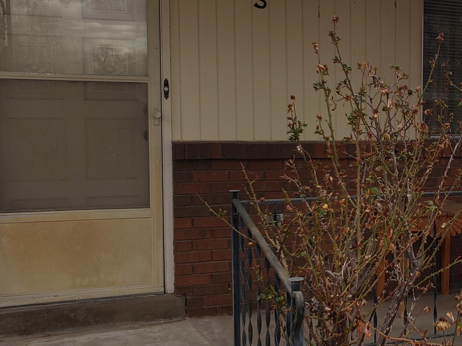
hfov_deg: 32.5
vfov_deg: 26.1
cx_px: 423
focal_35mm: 56
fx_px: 747
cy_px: 177
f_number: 2.4
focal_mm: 4.3
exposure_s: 1/703
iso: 50
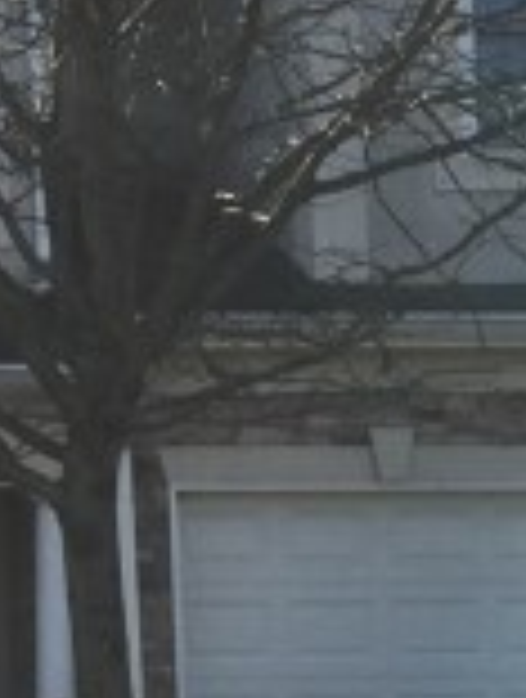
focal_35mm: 112
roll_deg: +1.8
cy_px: 437
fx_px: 2260
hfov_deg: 12.2
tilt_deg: +4.9
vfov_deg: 17.5
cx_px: -400
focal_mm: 4.15
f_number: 2.2
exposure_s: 1/1304
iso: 25
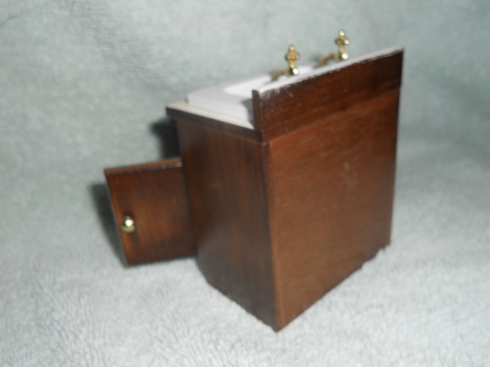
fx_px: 453
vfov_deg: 44.2
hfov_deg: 56.8
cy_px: 184
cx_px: 245
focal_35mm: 32
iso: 80
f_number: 8.8
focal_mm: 5.8
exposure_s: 1/25
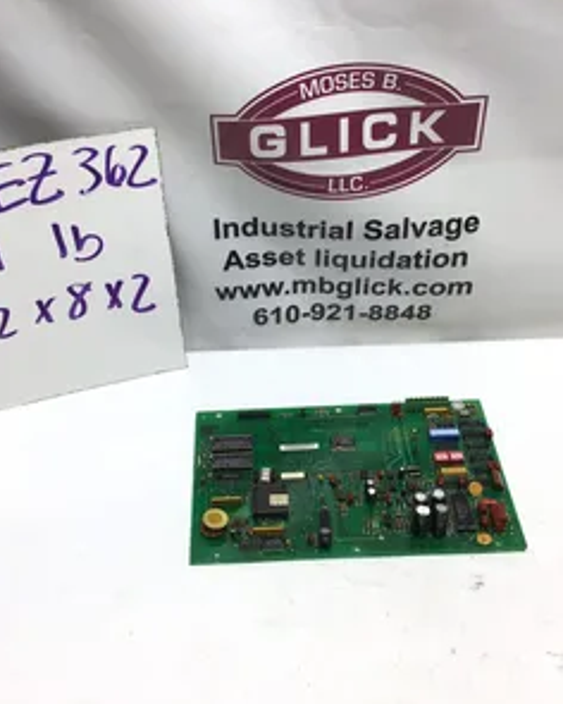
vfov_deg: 44.8
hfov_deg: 36.5
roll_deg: +2.0
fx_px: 854
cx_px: 277
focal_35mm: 41
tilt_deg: -39.1
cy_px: 351
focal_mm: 3.3
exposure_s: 1/123
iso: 25
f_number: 2.4
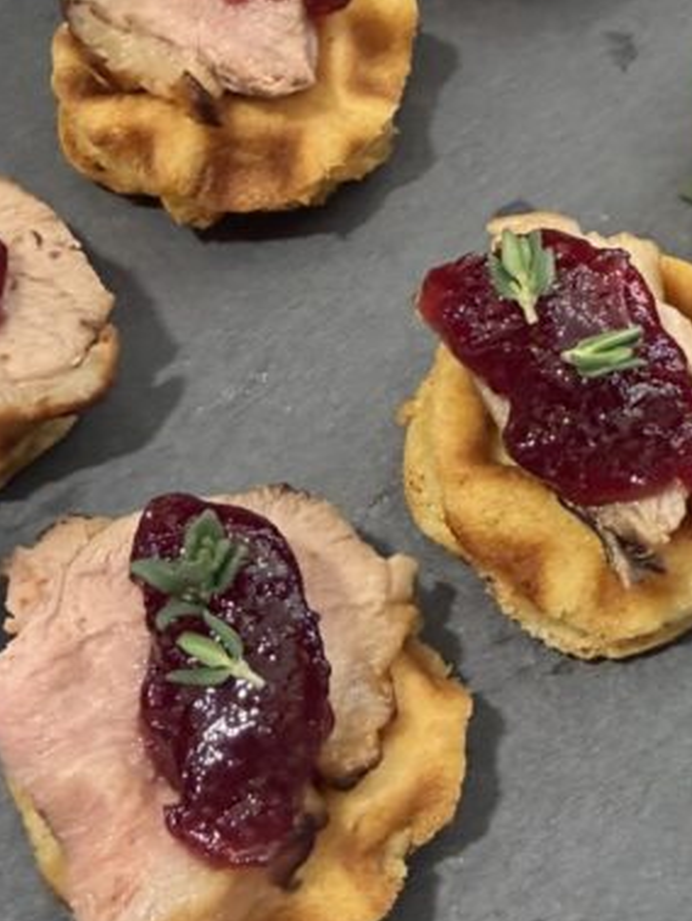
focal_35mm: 65
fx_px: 1731
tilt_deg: -57.0
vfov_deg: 29.7
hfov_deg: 22.3
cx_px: 560
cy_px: 348
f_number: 2.2
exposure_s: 1/120
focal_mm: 2.22
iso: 320
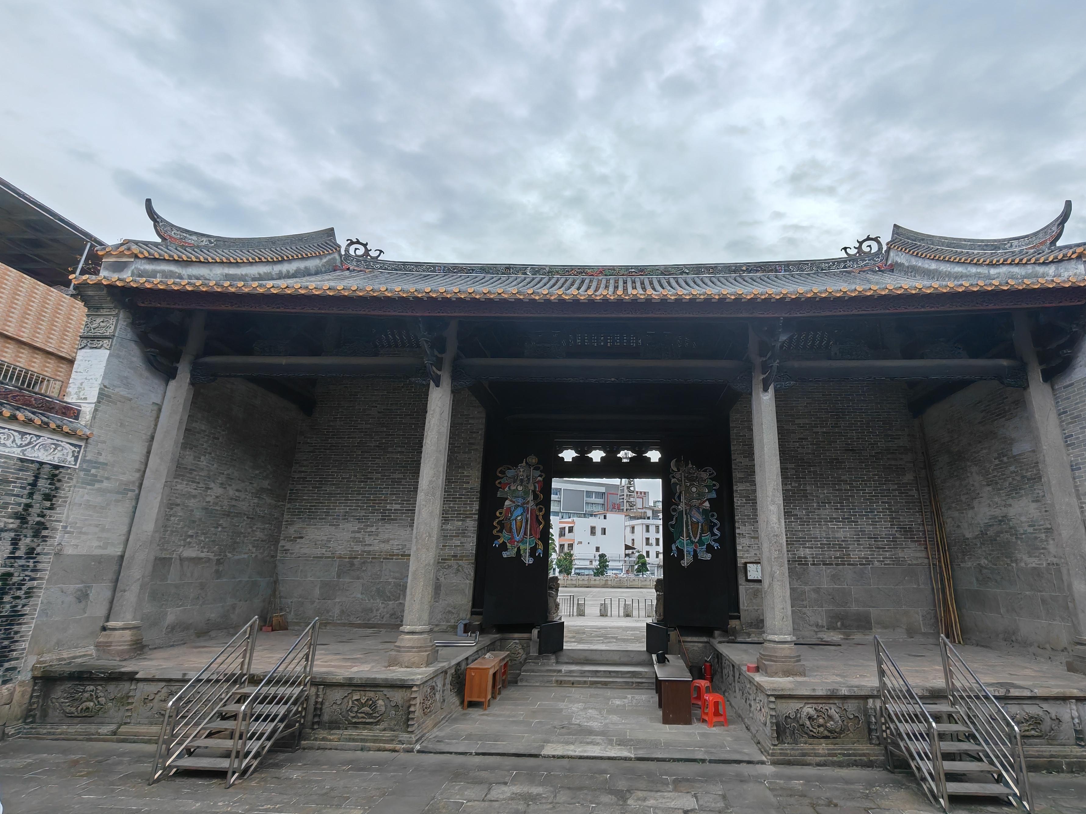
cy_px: 399
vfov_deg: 71.6
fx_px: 565
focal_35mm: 18
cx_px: 606
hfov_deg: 87.4
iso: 50
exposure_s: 1/1100
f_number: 2.2
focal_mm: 1.96
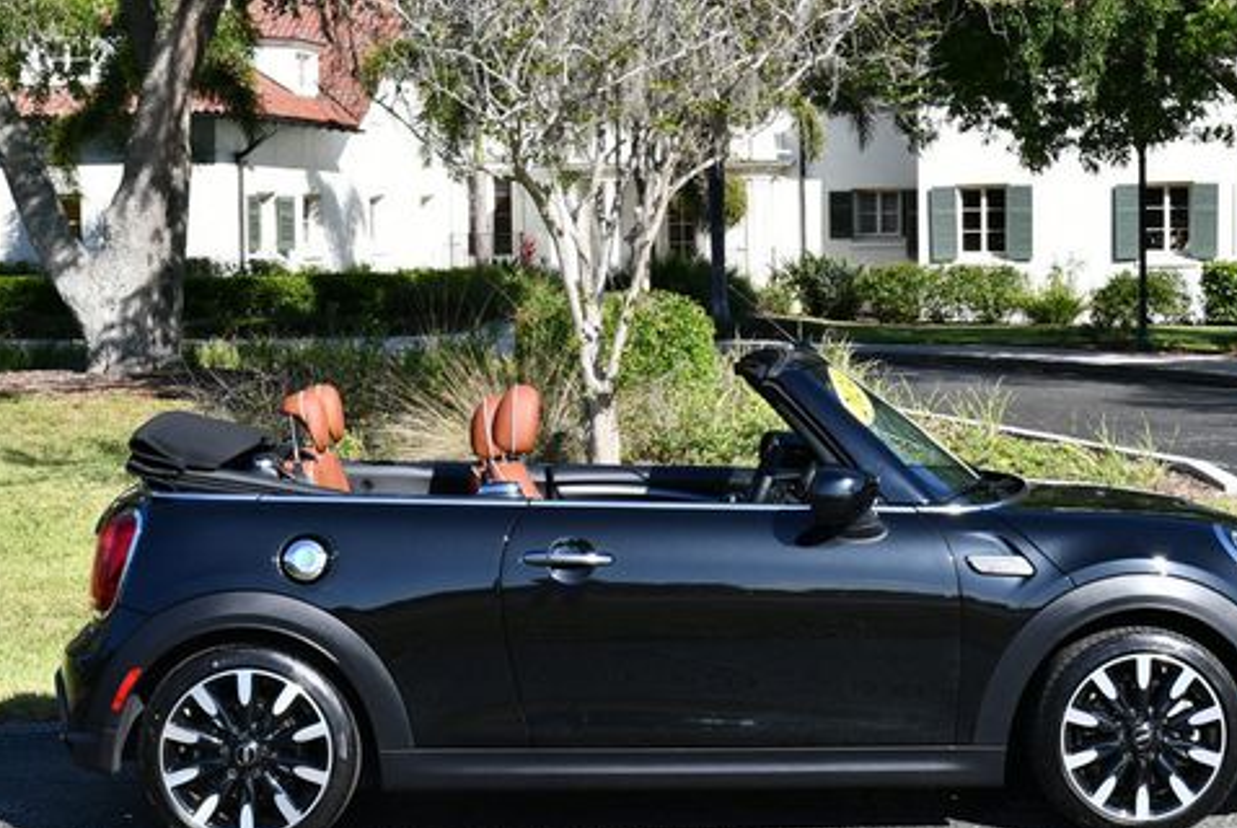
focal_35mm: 75
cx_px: 691
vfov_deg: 18.2
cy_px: 427
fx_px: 2580
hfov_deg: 26.9
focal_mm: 28
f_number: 8
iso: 160
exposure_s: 1/250
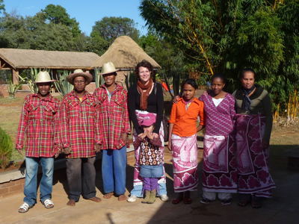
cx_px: 150
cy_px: 112
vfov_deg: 29.1
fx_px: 432
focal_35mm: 50
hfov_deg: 38.2
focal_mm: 5
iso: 100
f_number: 3.4
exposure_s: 1/1000
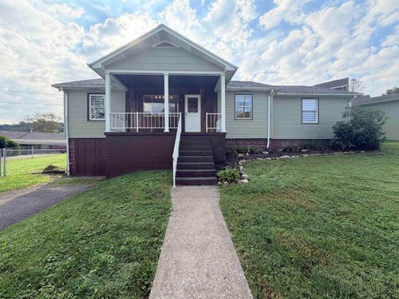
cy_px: 150
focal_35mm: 14
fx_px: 161
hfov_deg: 102.1
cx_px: 200
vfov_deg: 85.7
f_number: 2.2
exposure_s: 1/770
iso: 40
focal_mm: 2.22
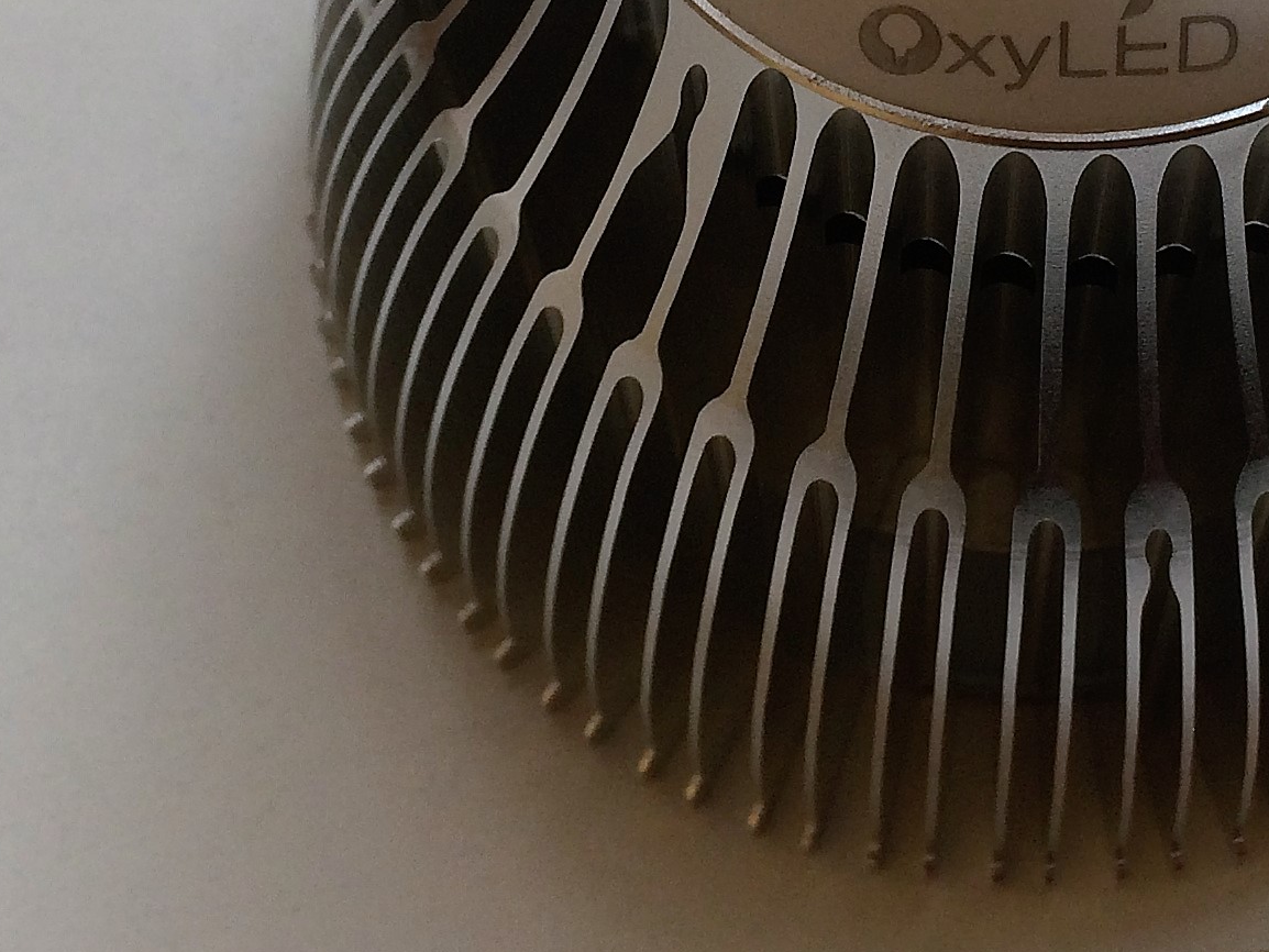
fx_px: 3007
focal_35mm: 82
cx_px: 802
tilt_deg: -63.8
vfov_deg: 17.5
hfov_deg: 23.8
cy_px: -29
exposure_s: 1/100
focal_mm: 4.15
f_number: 2.2
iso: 50
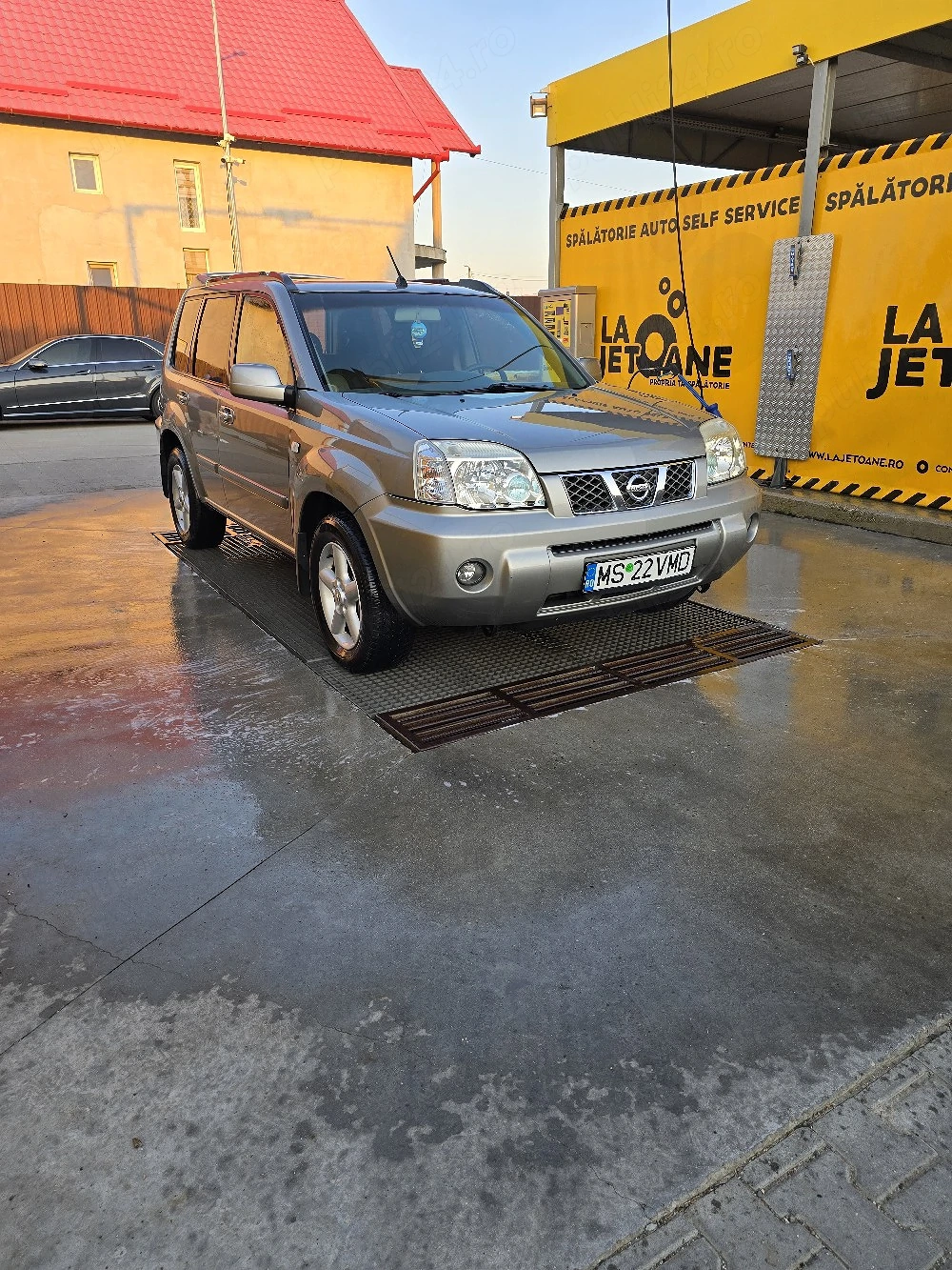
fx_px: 843
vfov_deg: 73.9
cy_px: 635
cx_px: 476
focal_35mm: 23
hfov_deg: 58.9
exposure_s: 1/182
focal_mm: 6.3
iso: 20
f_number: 1.7
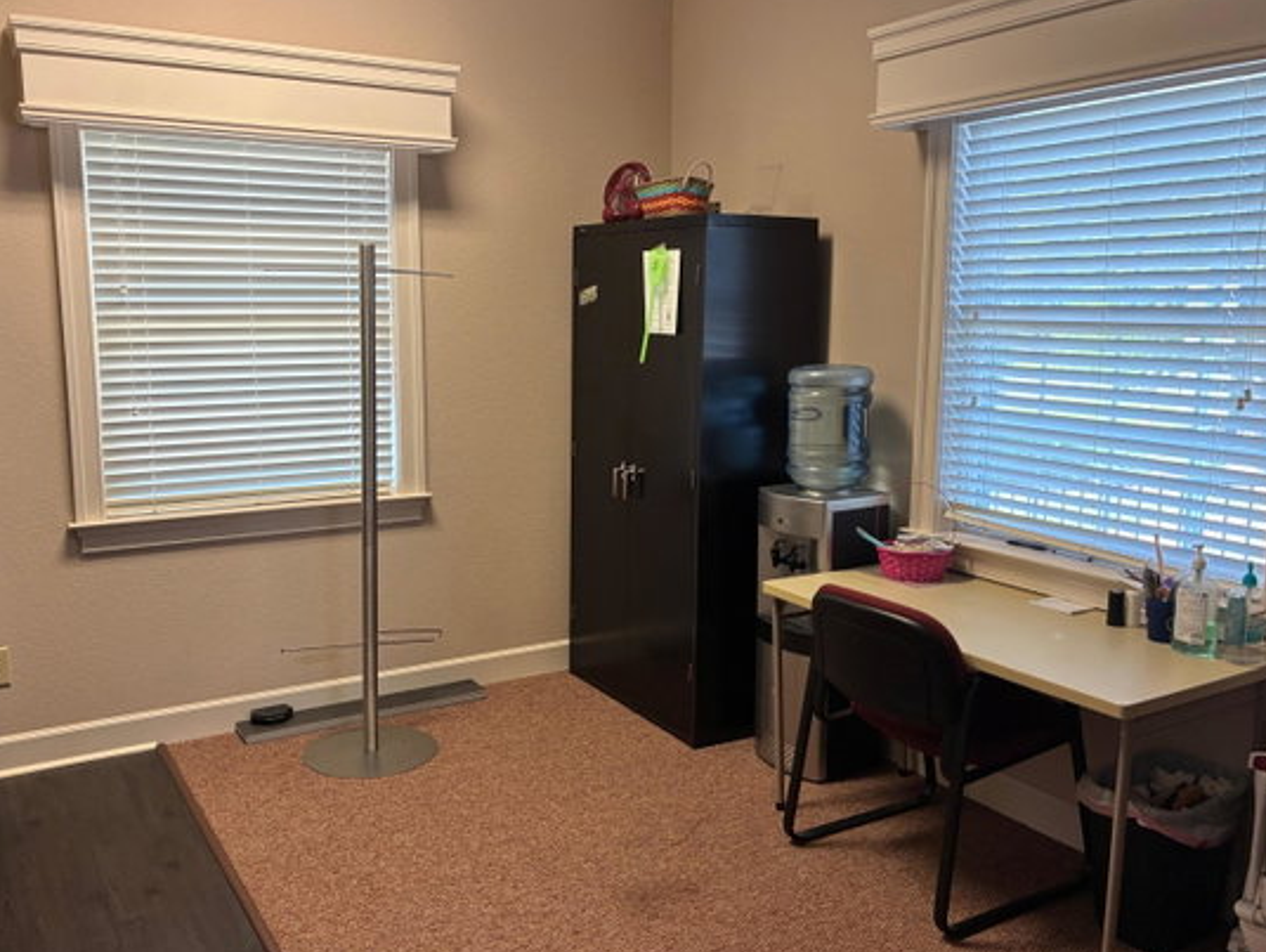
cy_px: 494
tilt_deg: -8.8
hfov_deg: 58.3
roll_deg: +0.3
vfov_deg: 45.5
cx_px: 601
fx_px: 1135
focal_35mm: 31
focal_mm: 4.2
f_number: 1.64
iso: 100
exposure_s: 1/60
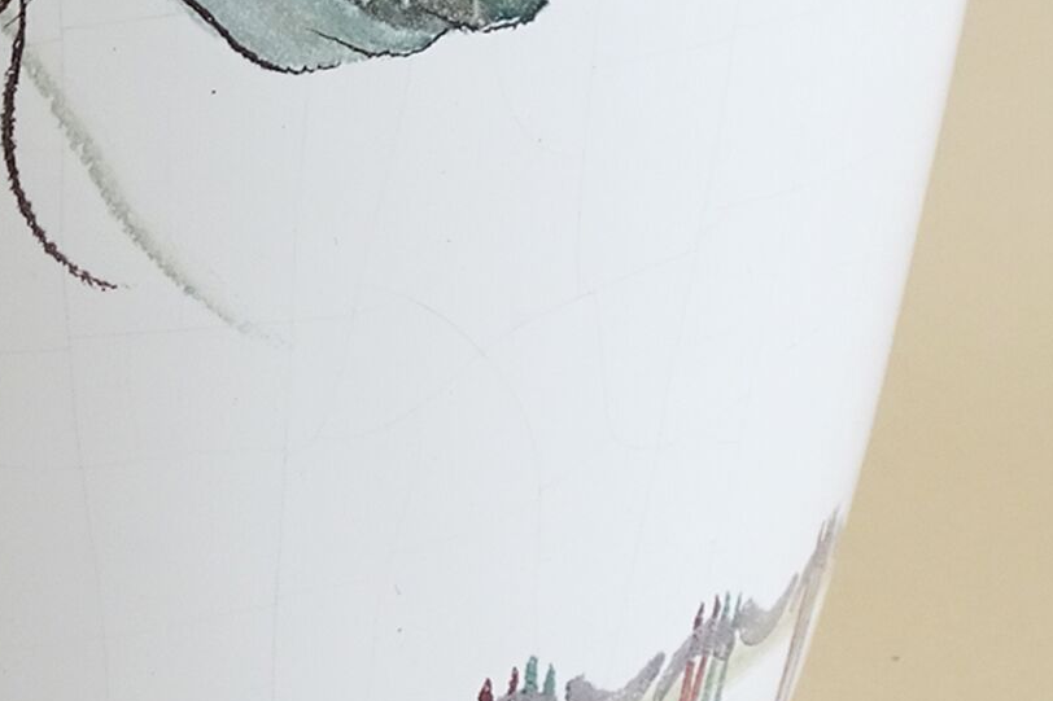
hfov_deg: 24.1
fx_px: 2398
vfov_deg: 16.3
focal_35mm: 82
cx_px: 112
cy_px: -17
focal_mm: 4.1
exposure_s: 1/30
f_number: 3.5
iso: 100
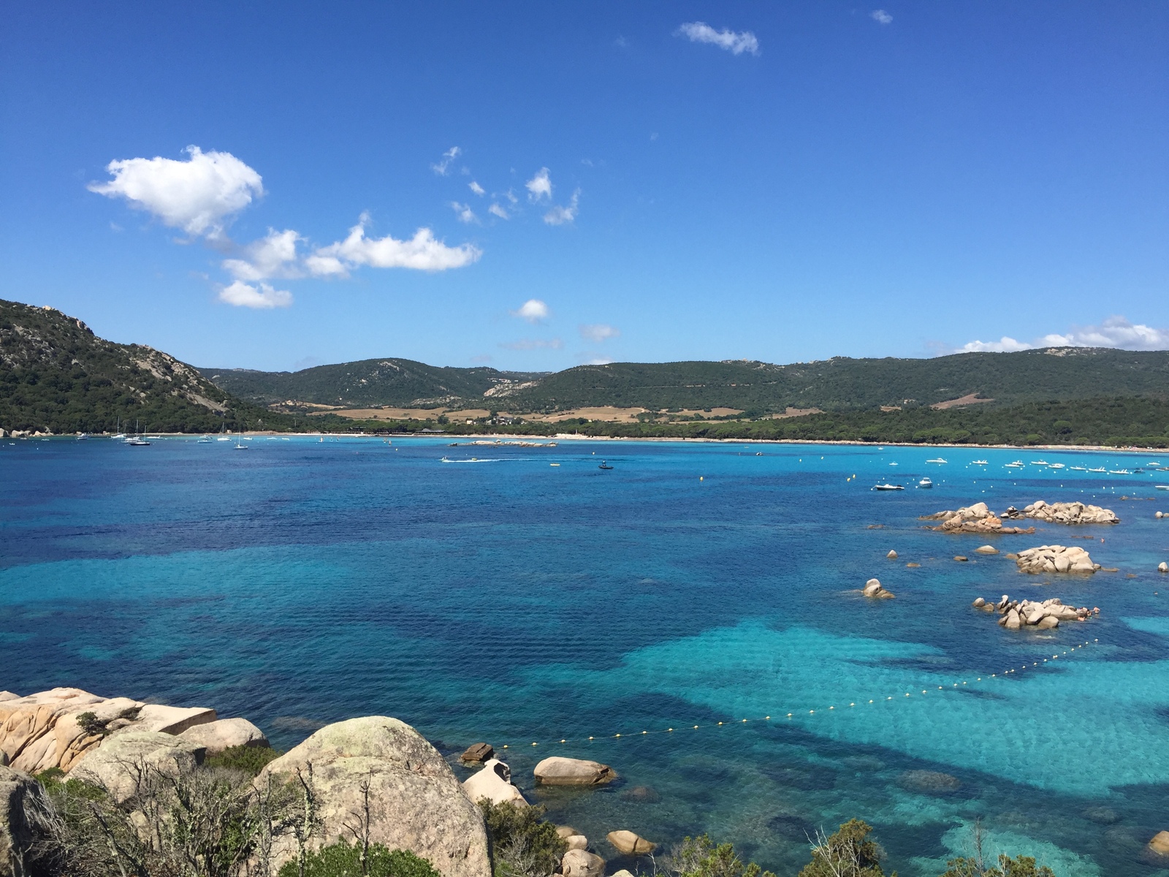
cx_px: 584
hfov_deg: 61.7
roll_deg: -1.1
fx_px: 979
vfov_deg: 48.2
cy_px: 438
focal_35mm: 29
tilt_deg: -0.4
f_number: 2.2
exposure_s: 1/1980
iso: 32
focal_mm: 4.15
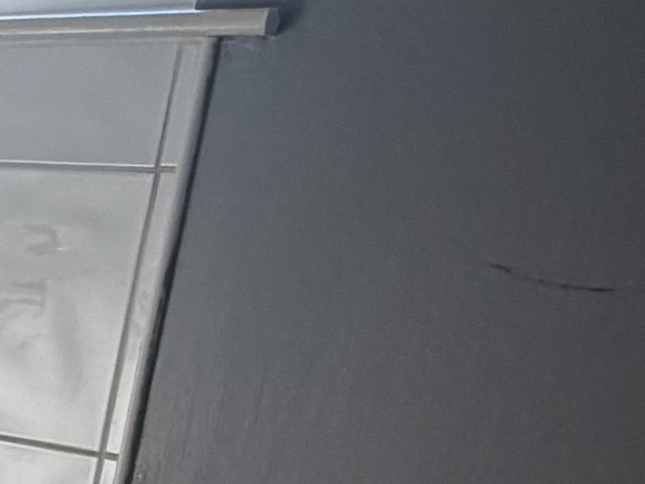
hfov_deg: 16.9
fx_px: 1565
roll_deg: +0.4
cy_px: 767
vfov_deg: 15.9
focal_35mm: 84
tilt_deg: -23.0
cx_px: -669
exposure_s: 1/121
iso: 80
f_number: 2.2
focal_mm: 2.22
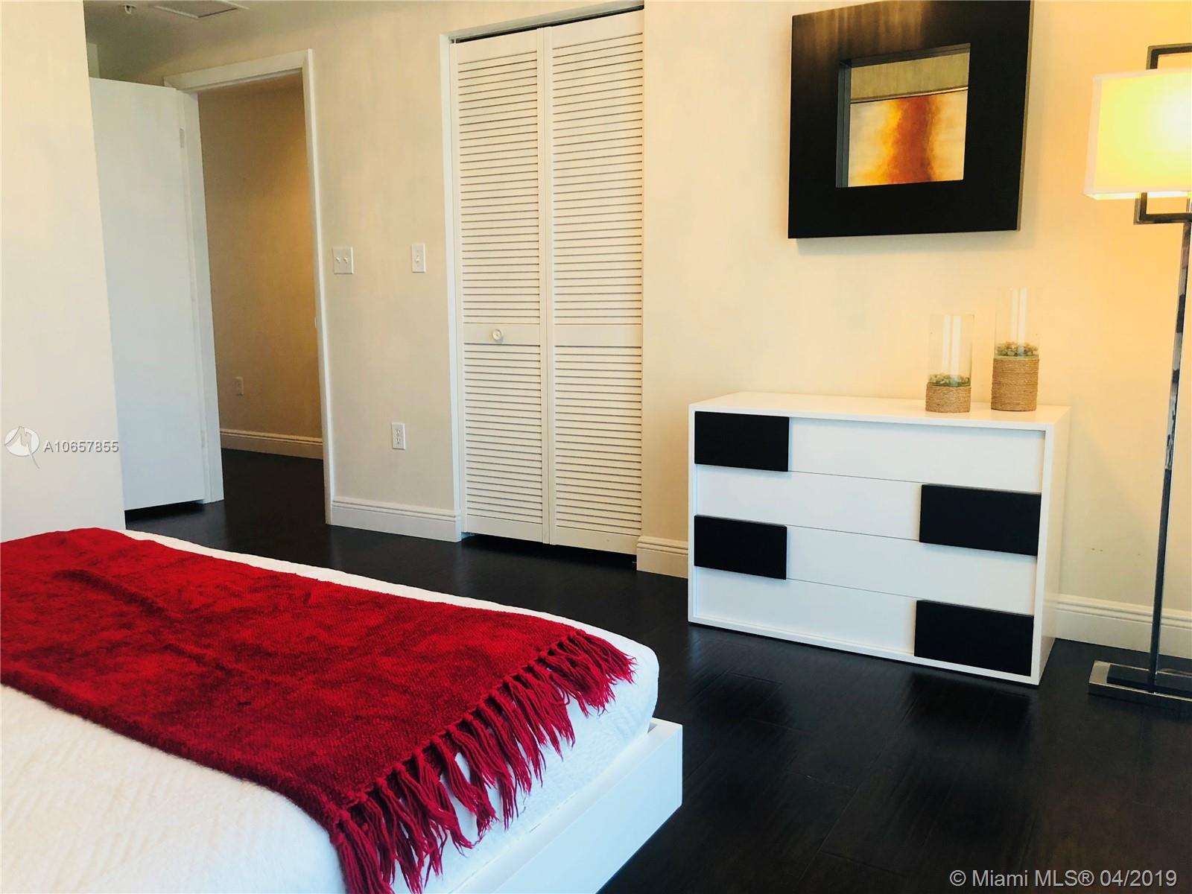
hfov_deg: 63.4
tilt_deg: -8.4
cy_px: 447
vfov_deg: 49.7
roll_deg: +0.4
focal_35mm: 28
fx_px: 964
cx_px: 596
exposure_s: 1/24
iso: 40
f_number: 1.8
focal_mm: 3.99
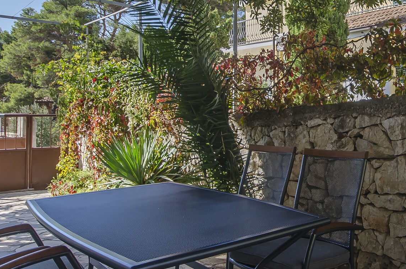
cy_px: 103
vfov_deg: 35.6
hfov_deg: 49.6
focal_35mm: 37
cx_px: 310
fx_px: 416
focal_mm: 10
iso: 100
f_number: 7.1
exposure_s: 1/160
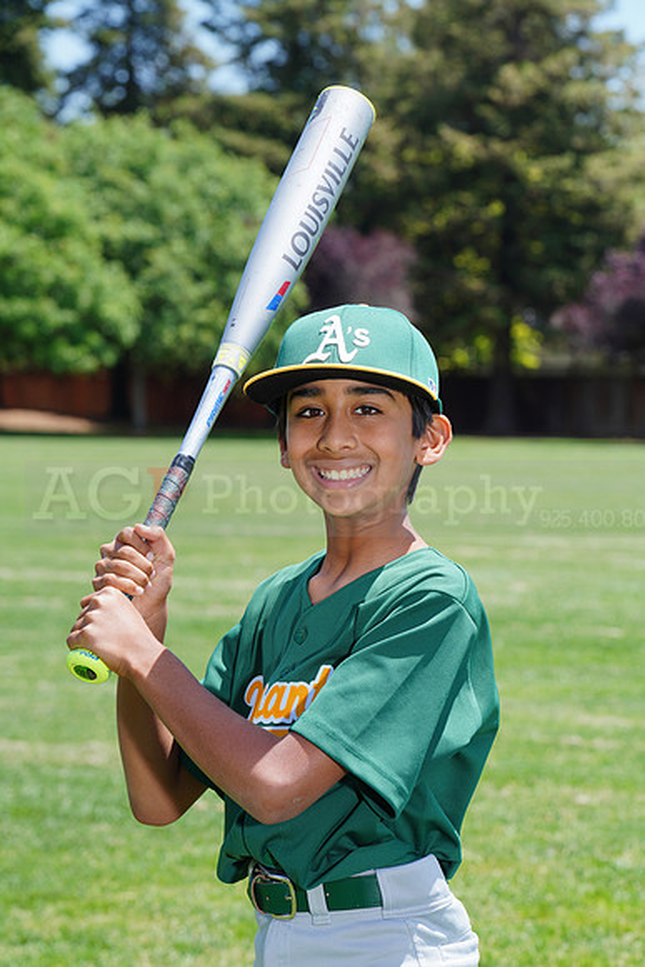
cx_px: 322
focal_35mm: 143
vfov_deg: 14.3
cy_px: 484
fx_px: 3841
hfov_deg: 9.6
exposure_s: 1/200
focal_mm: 143
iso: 200
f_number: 10
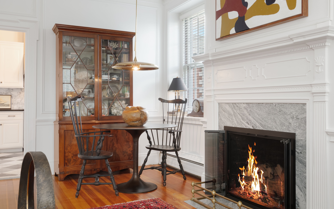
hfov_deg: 56.7
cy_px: 103
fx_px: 309
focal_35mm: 34
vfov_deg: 37.3
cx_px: 169
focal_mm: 22
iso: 400
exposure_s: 2
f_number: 10
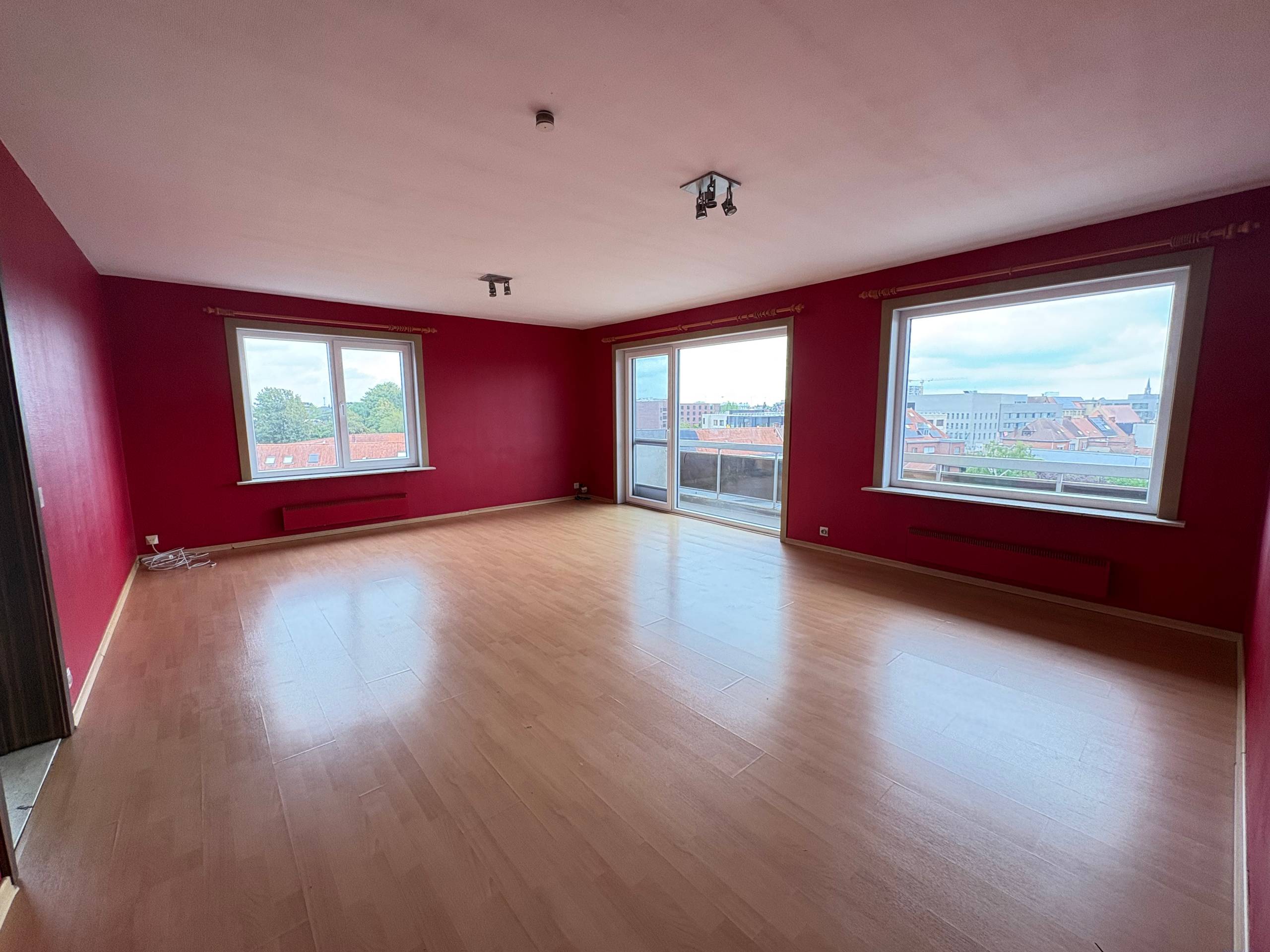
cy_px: 476
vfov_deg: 85.7
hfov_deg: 102.1
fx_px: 514
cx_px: 635
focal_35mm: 14
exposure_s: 1/99
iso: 200
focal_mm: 2.22
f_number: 2.2
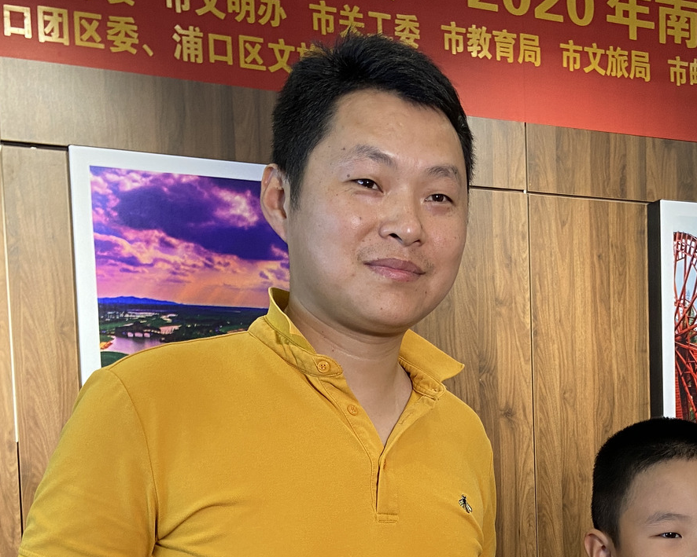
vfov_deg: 26.3
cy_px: 544
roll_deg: +1.6
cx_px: 489
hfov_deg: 33.7
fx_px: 1135
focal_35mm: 55
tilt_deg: -3.2
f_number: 1.8
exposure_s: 1/50
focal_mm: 4.25
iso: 80
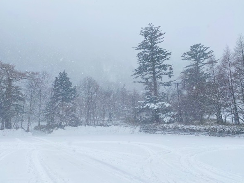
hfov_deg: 63.4
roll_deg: -1.9
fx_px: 197
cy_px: 85
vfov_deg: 49.7
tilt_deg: +10.8
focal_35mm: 28
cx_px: 120
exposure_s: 1/1379
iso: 32
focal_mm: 4.25
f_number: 1.8
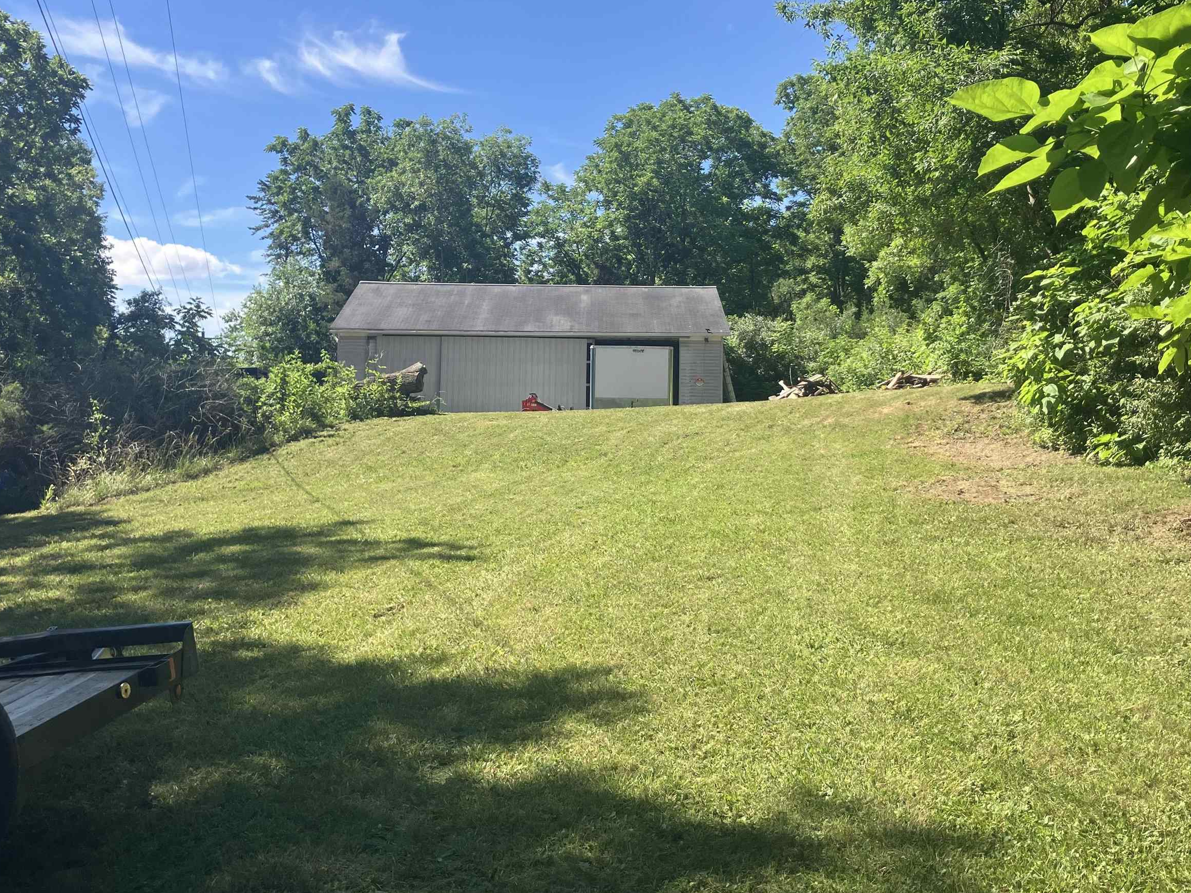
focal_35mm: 37
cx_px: 591
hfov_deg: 50.1
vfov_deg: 38.6
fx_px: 1273
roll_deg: -2.1
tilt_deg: +3.8
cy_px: 374
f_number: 1.8
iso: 32
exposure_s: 1/1130
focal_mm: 3.99
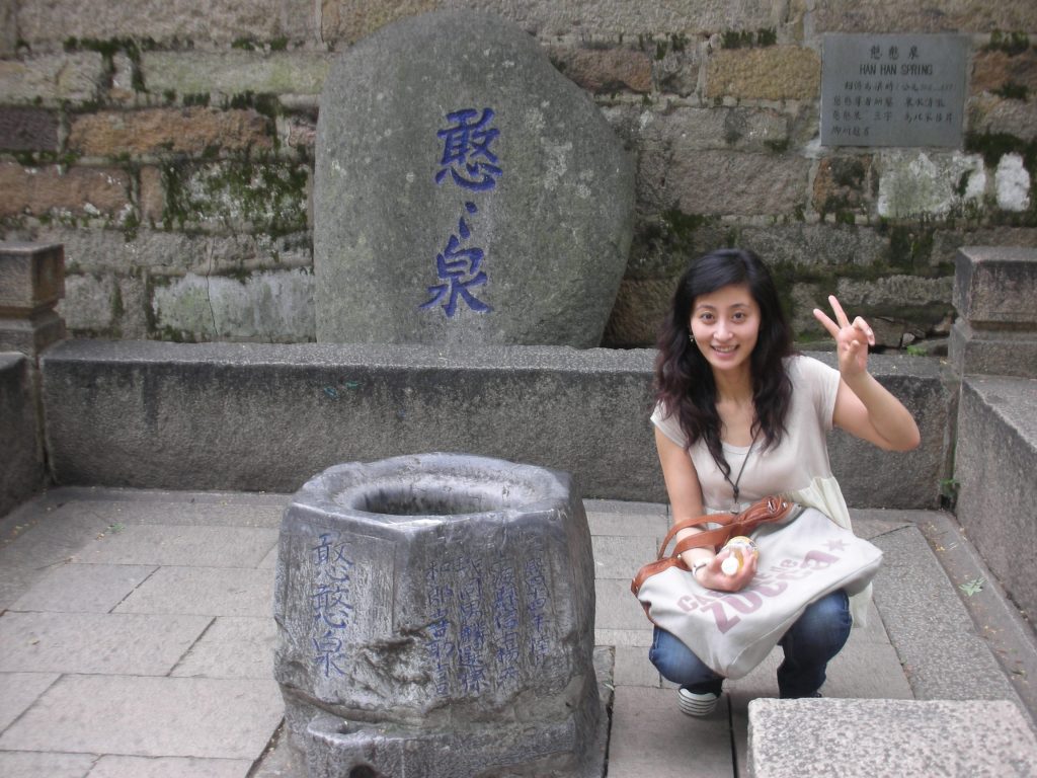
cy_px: 389
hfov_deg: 41.2
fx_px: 1378
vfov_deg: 31.5
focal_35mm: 46
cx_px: 518
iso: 50
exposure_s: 1/14.1
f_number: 3.5
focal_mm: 7.7
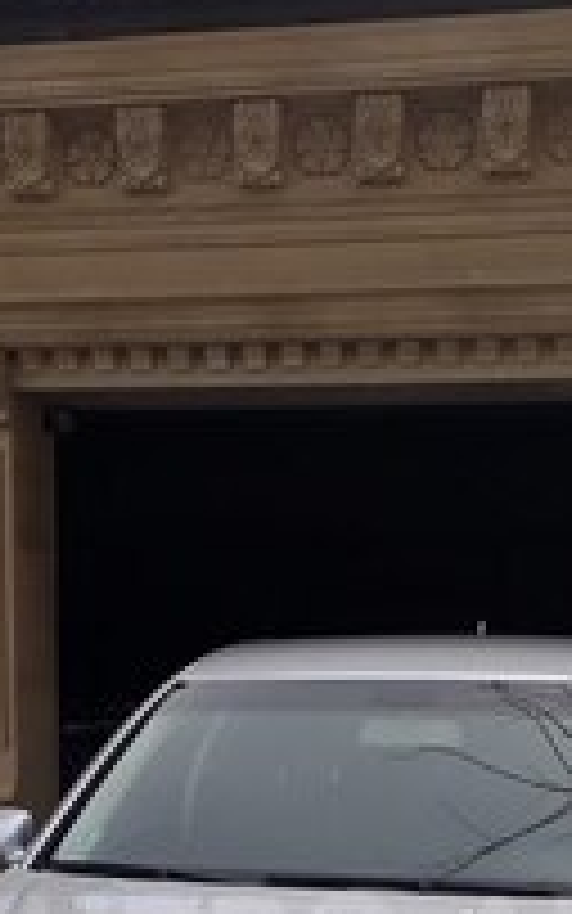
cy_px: 946
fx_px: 1745
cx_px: 284
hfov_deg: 18.6
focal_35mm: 70
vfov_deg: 27.4
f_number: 1.9
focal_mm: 3.6
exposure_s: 1/931
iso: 40
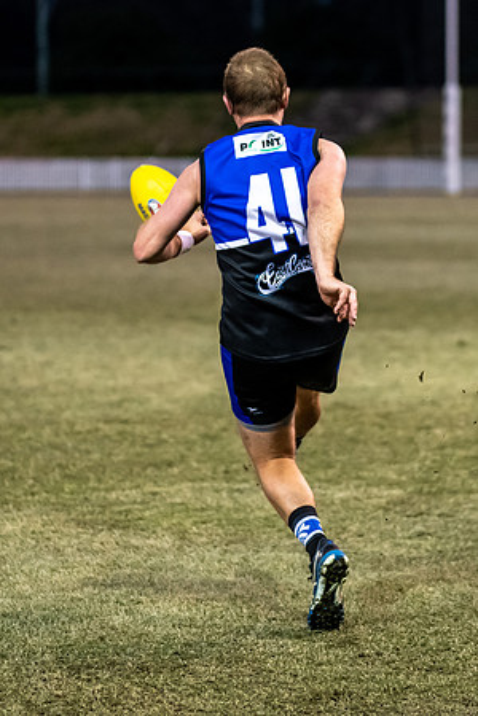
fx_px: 4252
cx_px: 272
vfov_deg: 9.6
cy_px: 337
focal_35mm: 213
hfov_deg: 6.4
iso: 4000
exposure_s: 1/1250
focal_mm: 120
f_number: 2.8
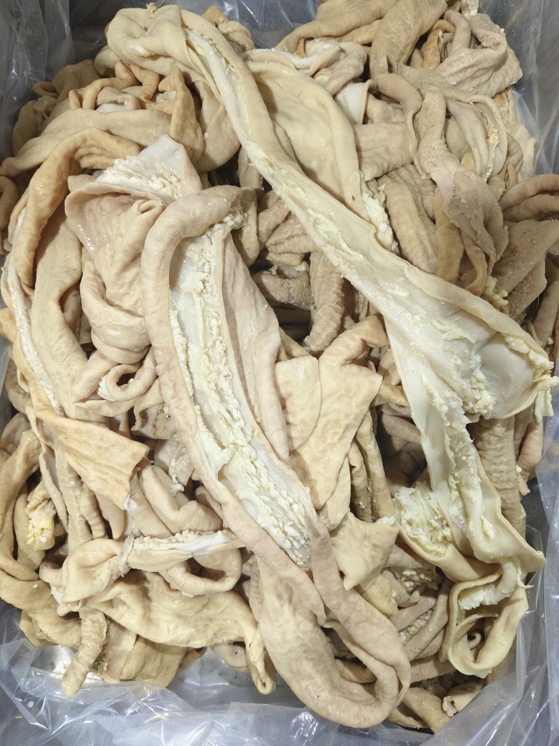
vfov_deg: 73.9
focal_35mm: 23
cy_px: 373
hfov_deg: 58.9
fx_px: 495
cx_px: 280
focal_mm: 5.6
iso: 1141
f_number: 1.88
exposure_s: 1/33.3
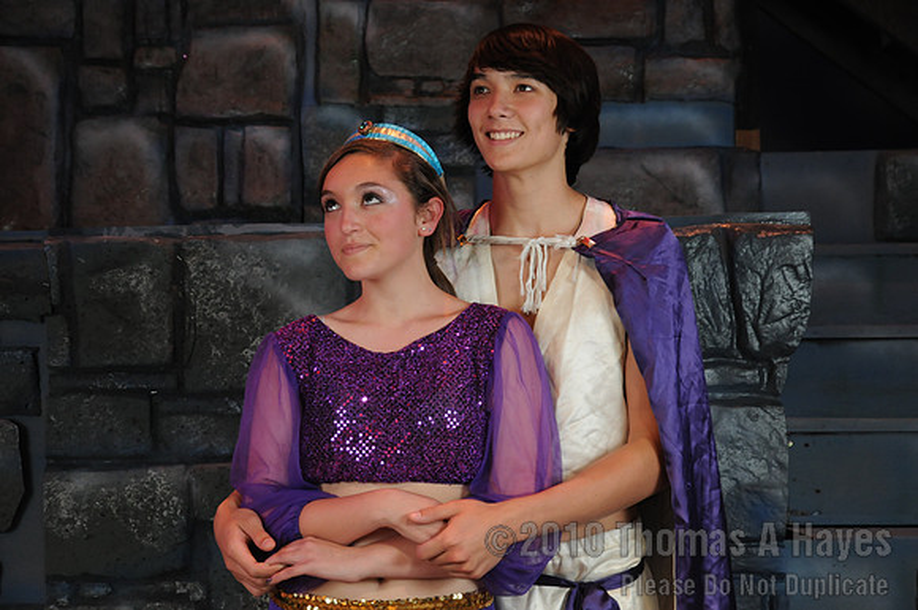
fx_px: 1910
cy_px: 305
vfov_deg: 18.1
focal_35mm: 75
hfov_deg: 27.0
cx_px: 459
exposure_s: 1/100
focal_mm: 50
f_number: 5
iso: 800
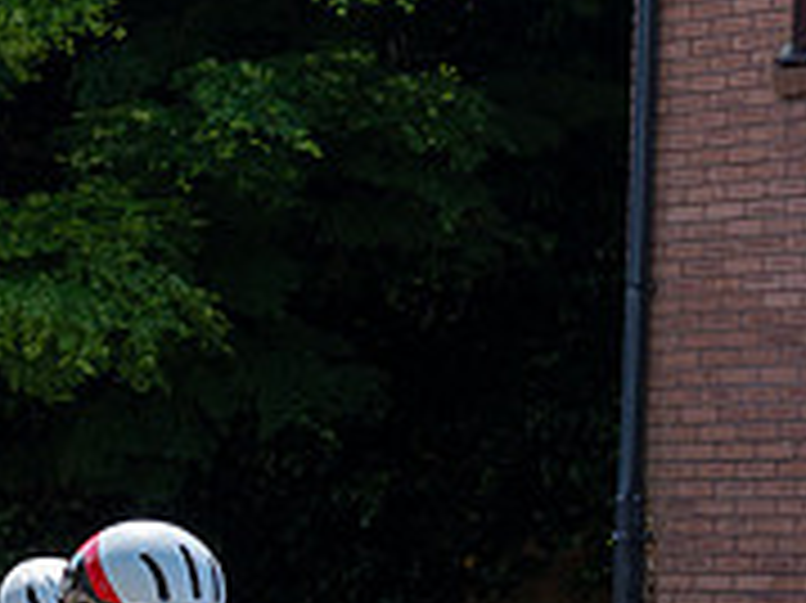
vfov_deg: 6.4
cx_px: -486
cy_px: 604
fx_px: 5375
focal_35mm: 231
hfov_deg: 8.3
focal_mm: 68
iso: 160
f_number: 5
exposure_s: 1/800
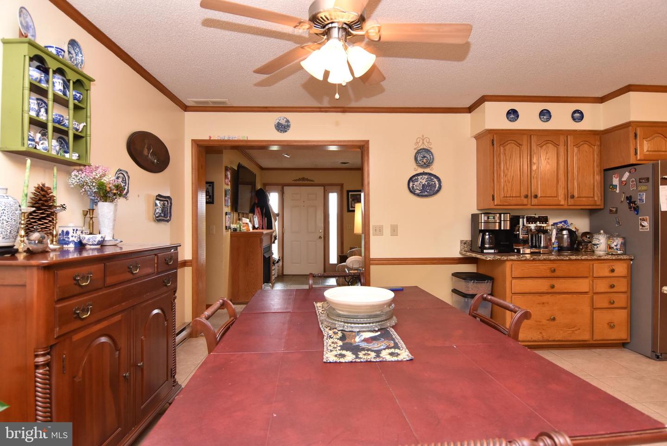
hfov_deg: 90.0
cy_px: 223
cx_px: 334
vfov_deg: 67.5
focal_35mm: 18
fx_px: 334
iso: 800
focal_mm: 12
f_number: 6.3
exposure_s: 1/40
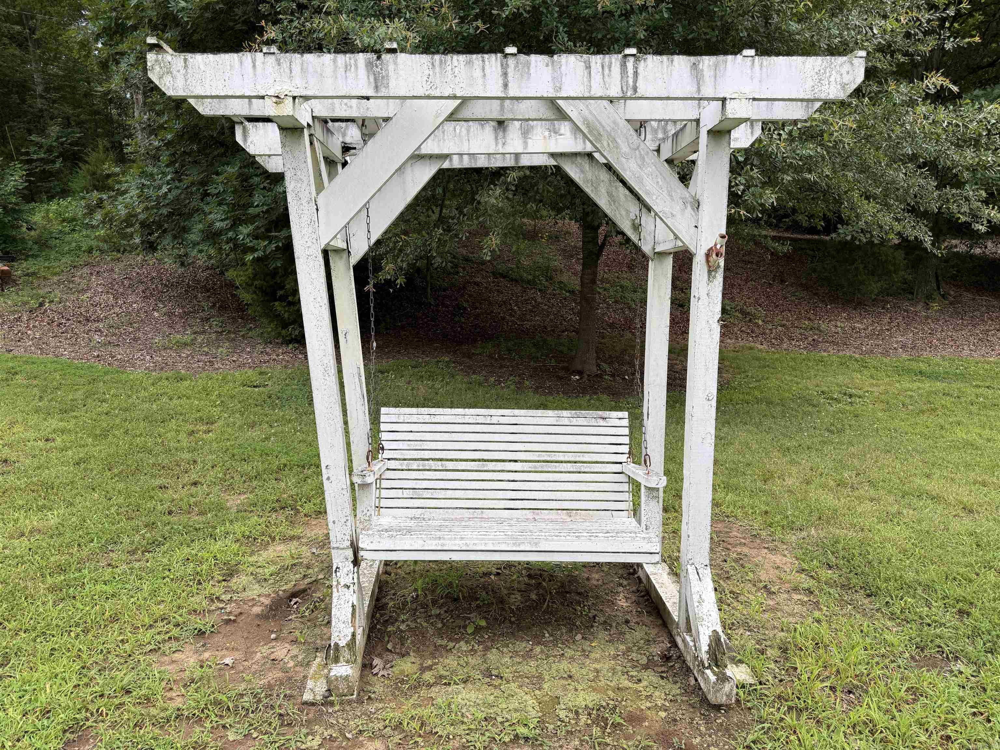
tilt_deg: -7.1
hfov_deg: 71.6
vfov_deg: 56.8
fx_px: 693
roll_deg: +0.7
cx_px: 500
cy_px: 375
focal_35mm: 24
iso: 80
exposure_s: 1/327
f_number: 1.78
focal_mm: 6.76
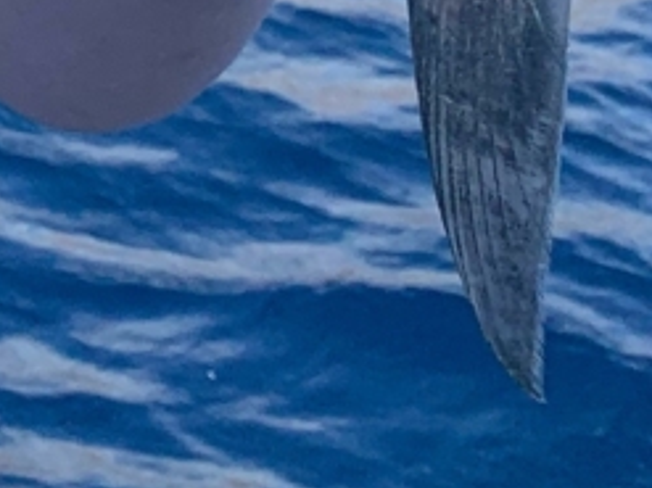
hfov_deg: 10.7
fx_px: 3050
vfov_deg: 8.2
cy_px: -799
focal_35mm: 162
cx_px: -826
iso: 25
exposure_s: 1/1190
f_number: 1.8
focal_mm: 4.25
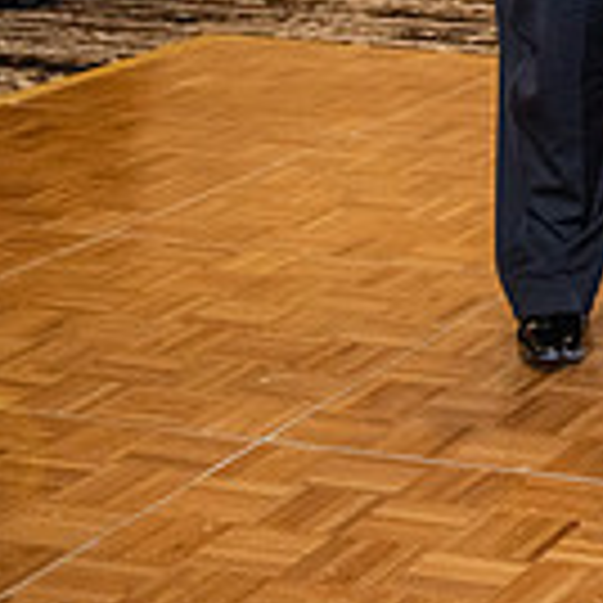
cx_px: 1080
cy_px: -7
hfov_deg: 12.4
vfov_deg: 13.3
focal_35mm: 129
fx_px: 2542
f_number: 2.8
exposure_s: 1/250
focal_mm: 35
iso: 1600
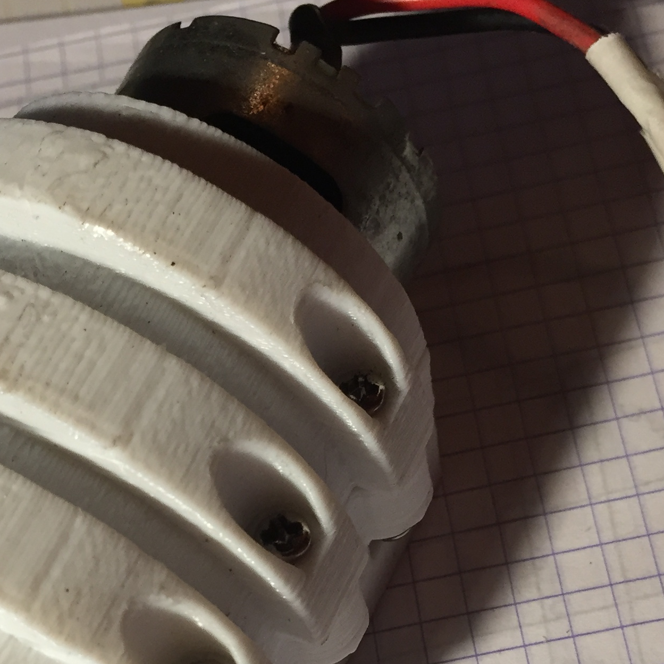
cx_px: 343
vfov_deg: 25.0
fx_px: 1454
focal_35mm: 67
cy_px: 585
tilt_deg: -62.1
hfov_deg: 25.7
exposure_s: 1/33
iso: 100
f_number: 2.2
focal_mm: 4.15
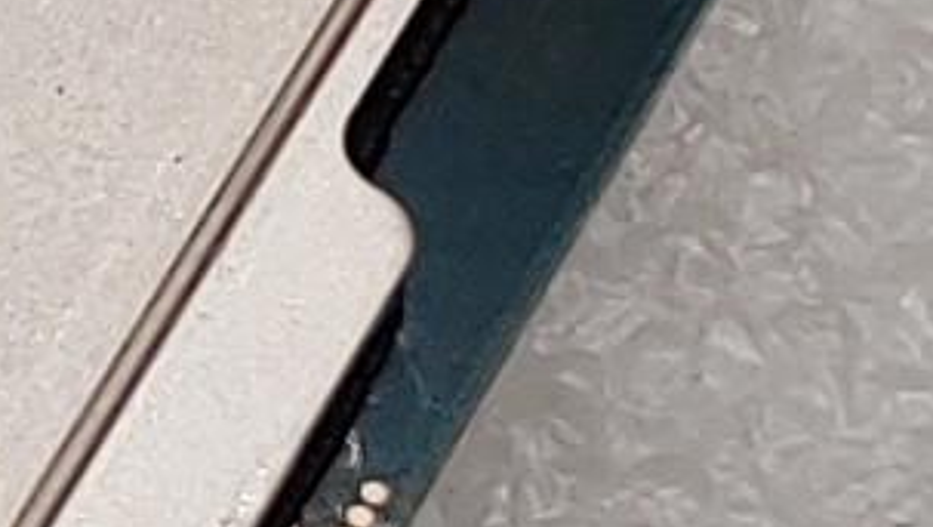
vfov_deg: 4.1
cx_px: -582
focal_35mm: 295
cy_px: 333
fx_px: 7304
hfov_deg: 7.2
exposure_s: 1/295
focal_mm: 4.36
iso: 50
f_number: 1.8
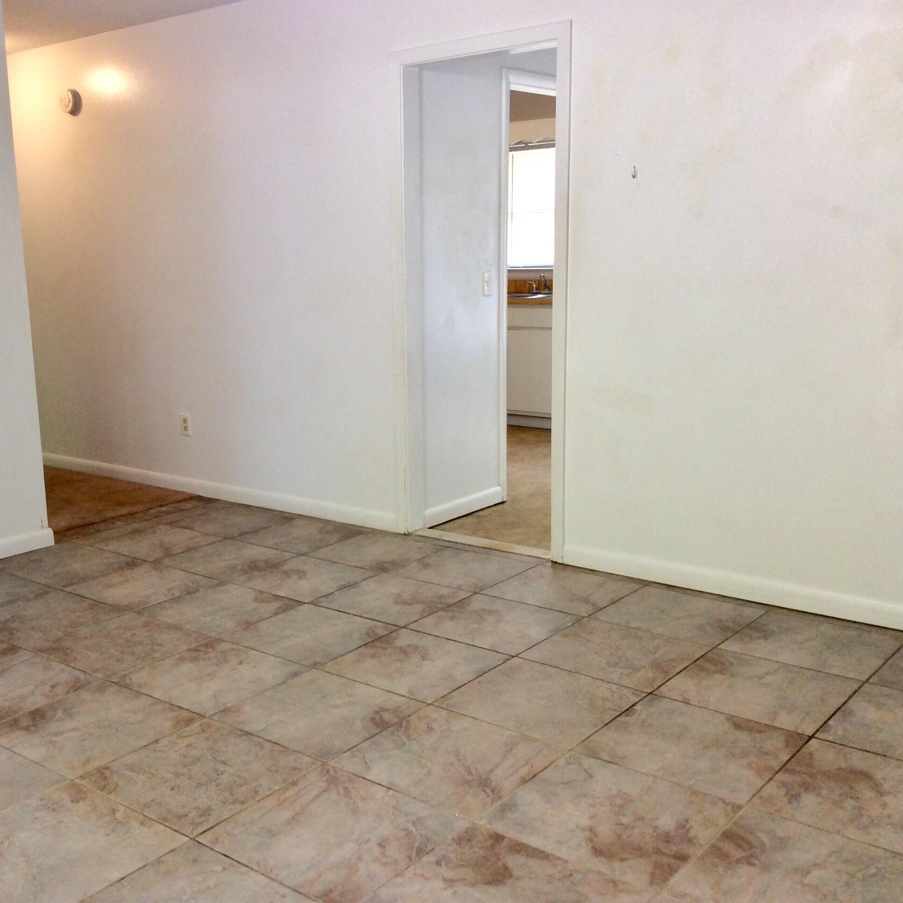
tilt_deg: -12.7
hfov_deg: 43.5
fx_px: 1122
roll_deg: +1.7
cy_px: 450
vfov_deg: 43.9
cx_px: 329
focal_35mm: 38
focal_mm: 3.3
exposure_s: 1/24
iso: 64
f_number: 2.4
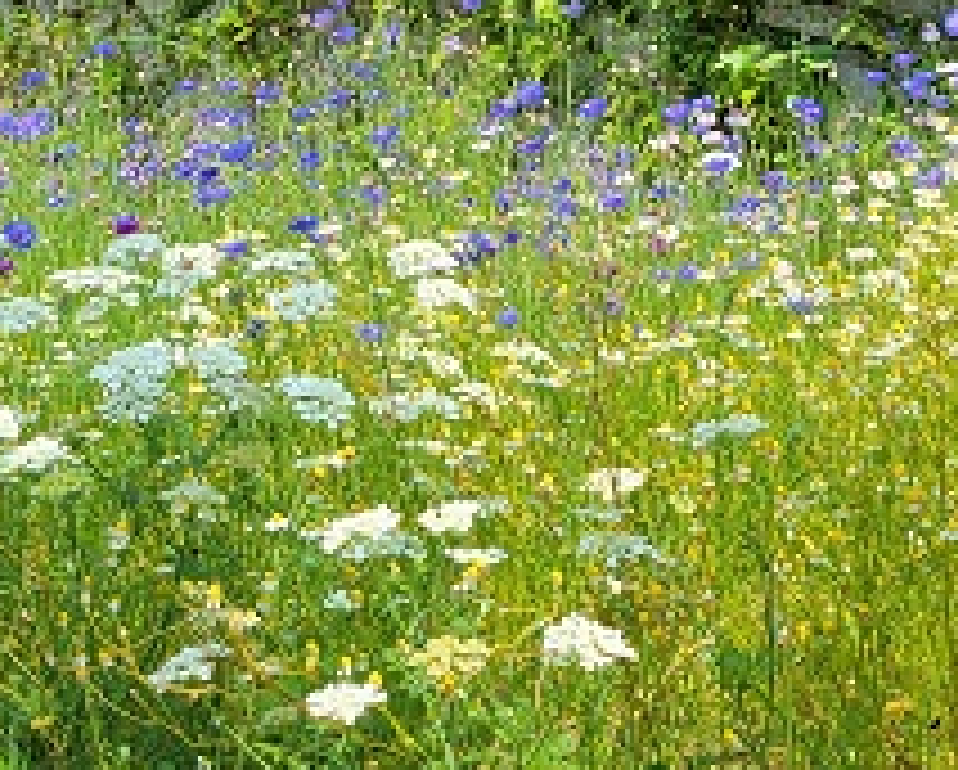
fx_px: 2754
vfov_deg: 14.7
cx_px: 632
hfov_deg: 19.7
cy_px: -417
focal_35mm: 97
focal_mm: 5.4
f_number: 1.8
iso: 40
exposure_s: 1/1290
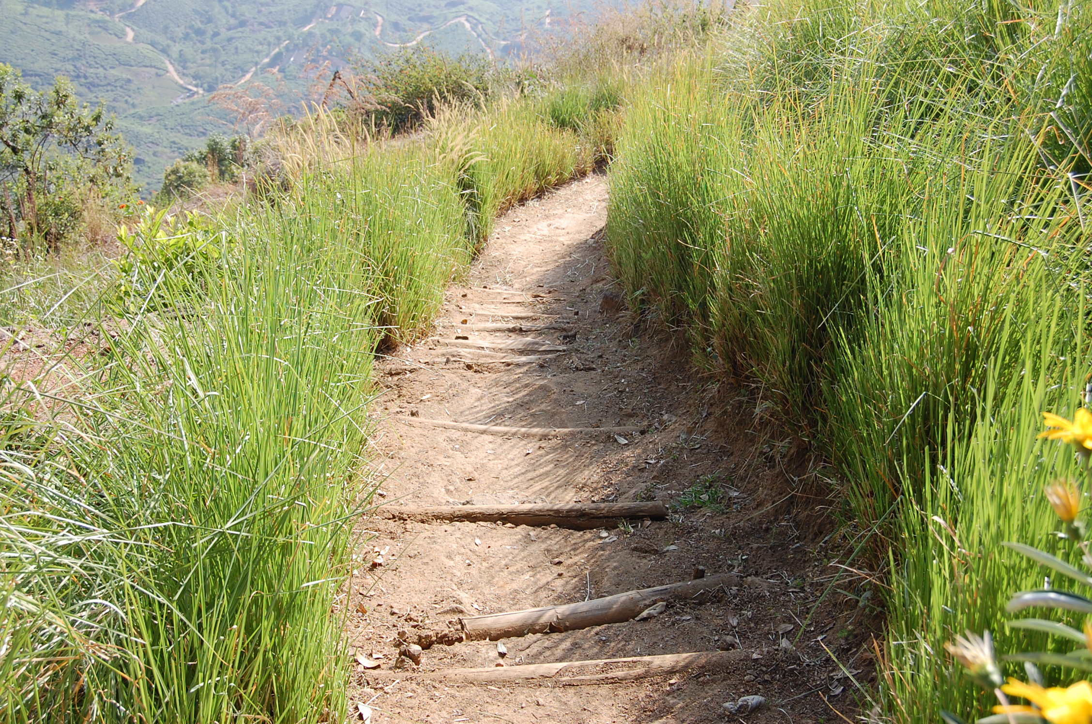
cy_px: 362
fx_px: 1408
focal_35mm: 46
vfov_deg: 28.8
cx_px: 546
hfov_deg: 42.4
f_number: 6.3
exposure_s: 1/160
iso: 200
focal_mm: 31
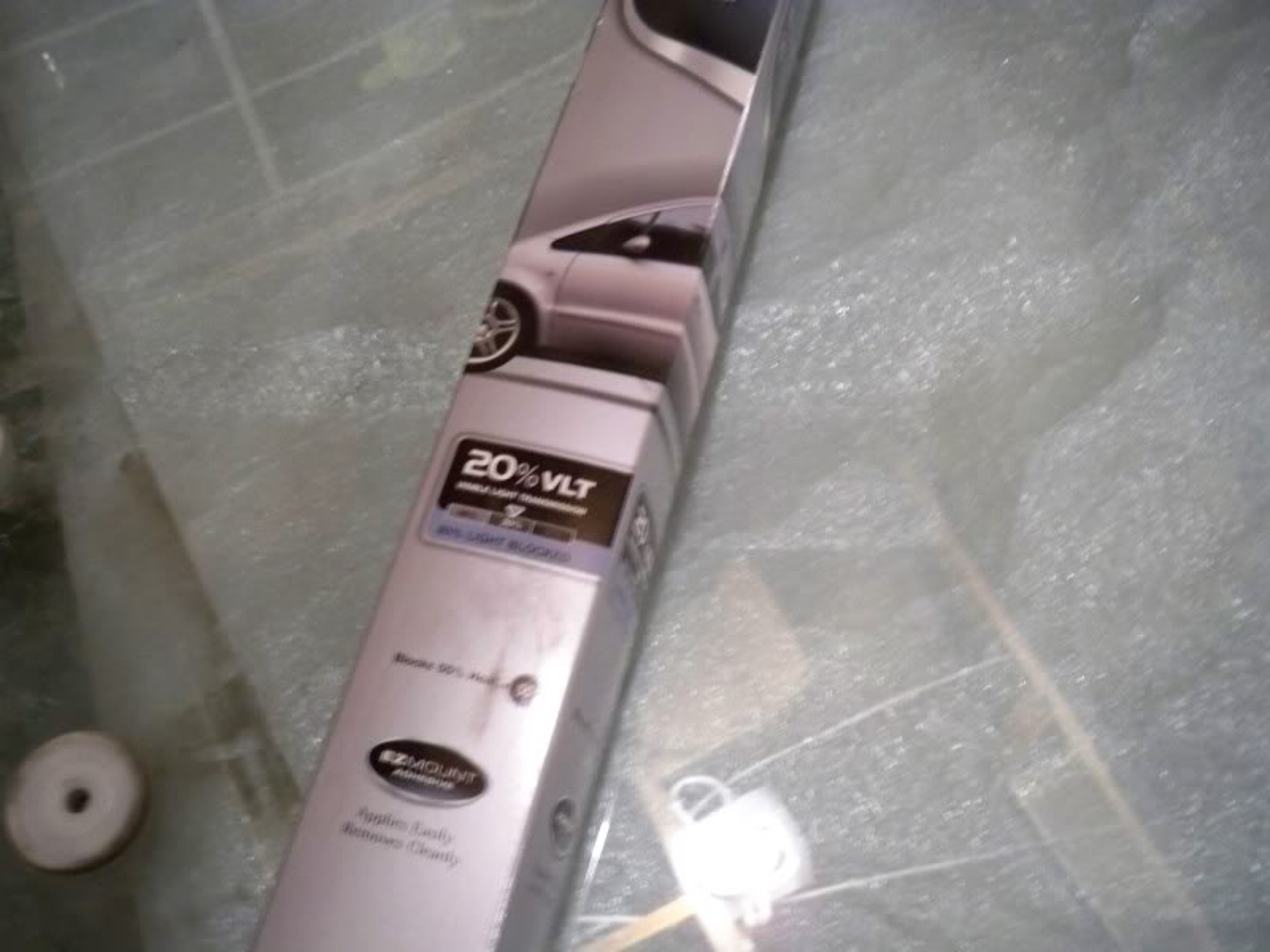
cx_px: 635
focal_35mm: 35
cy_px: 476
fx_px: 1284
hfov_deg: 52.6
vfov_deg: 40.7
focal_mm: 6.3
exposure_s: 1/6
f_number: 3.1
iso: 400
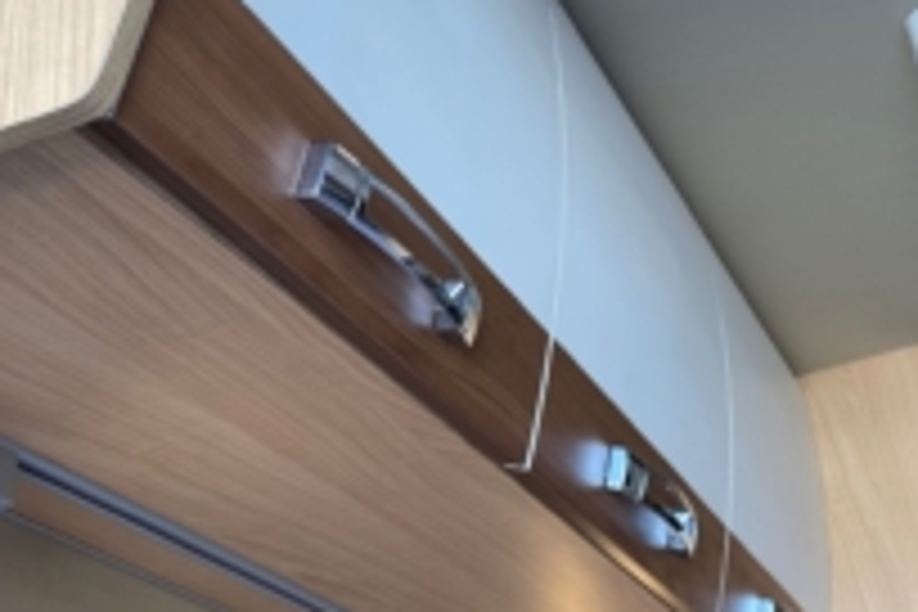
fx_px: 1351
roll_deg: +4.2
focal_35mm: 53
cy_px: 176
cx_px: 351
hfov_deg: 37.3
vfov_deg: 25.3
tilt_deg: +32.5
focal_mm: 4.25
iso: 50
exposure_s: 1/100
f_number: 1.8
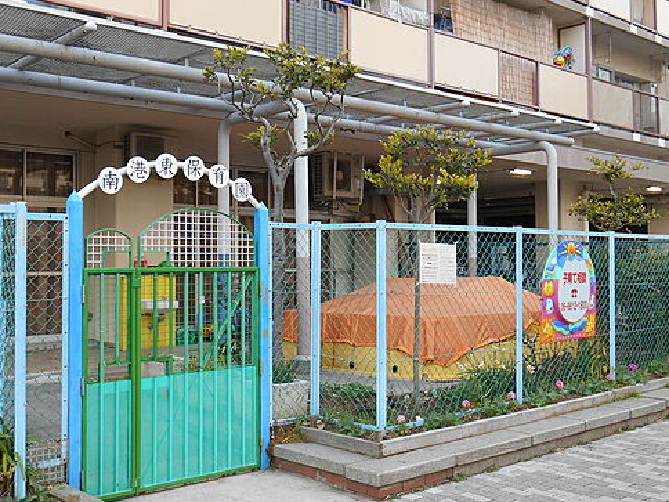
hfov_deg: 45.8
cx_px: 323
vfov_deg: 35.1
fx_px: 792
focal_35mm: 41
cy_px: 234
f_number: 3.6
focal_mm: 5.5
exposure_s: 1/80
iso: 80
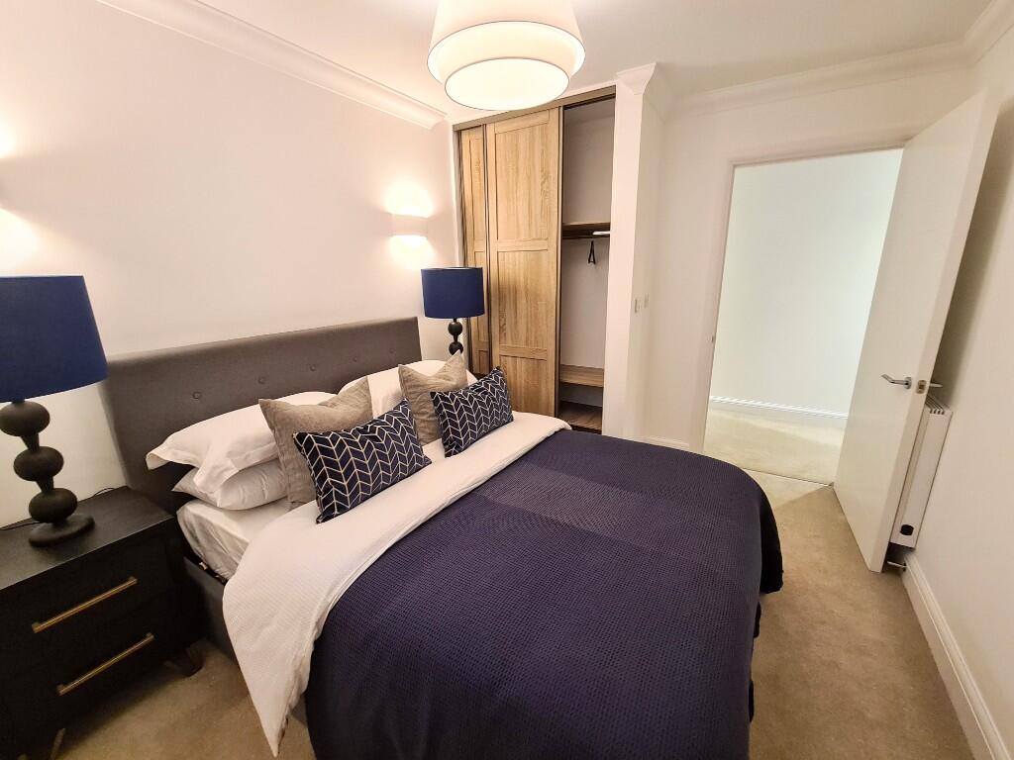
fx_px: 381
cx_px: 507
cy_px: 380
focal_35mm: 13
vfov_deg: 89.9
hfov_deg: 106.2
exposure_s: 1/50
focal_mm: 2.2
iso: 250
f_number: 2.2
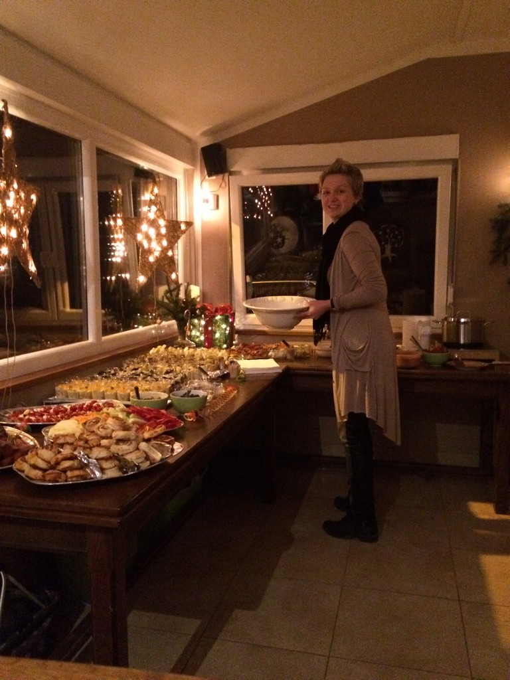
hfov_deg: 48.2
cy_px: 340
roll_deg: +1.2
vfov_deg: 61.7
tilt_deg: -5.8
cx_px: 255
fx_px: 570
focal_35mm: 29
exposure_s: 1/17
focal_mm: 4.15
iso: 800
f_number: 2.2
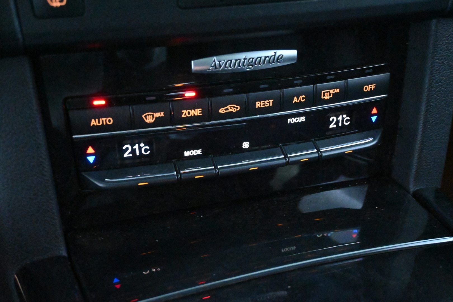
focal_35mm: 46
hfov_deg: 43.0
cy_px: 151
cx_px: 226
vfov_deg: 29.4
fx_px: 576
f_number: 4.8
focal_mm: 30.5
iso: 22800
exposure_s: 1/50
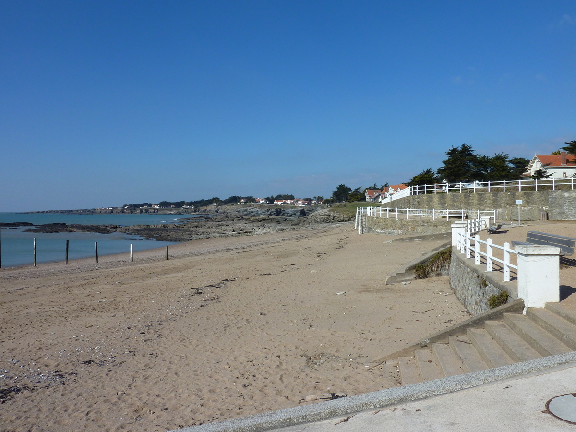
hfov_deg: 69.4
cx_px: 288
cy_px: 216
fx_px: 416
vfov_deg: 54.9
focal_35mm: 25
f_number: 5.6
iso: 80
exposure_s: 1/640
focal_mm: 4.1
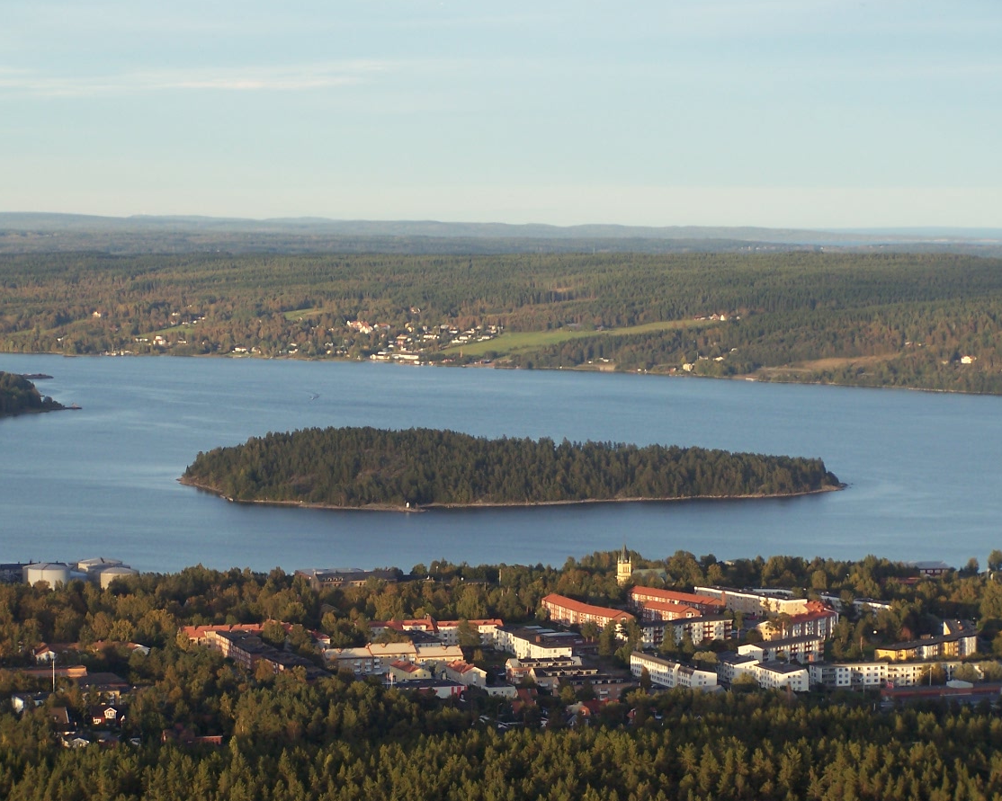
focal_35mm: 123
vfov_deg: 12.5
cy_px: 399
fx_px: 3647
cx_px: 522
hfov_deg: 15.6
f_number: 3.2
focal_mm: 19.4
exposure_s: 1/350
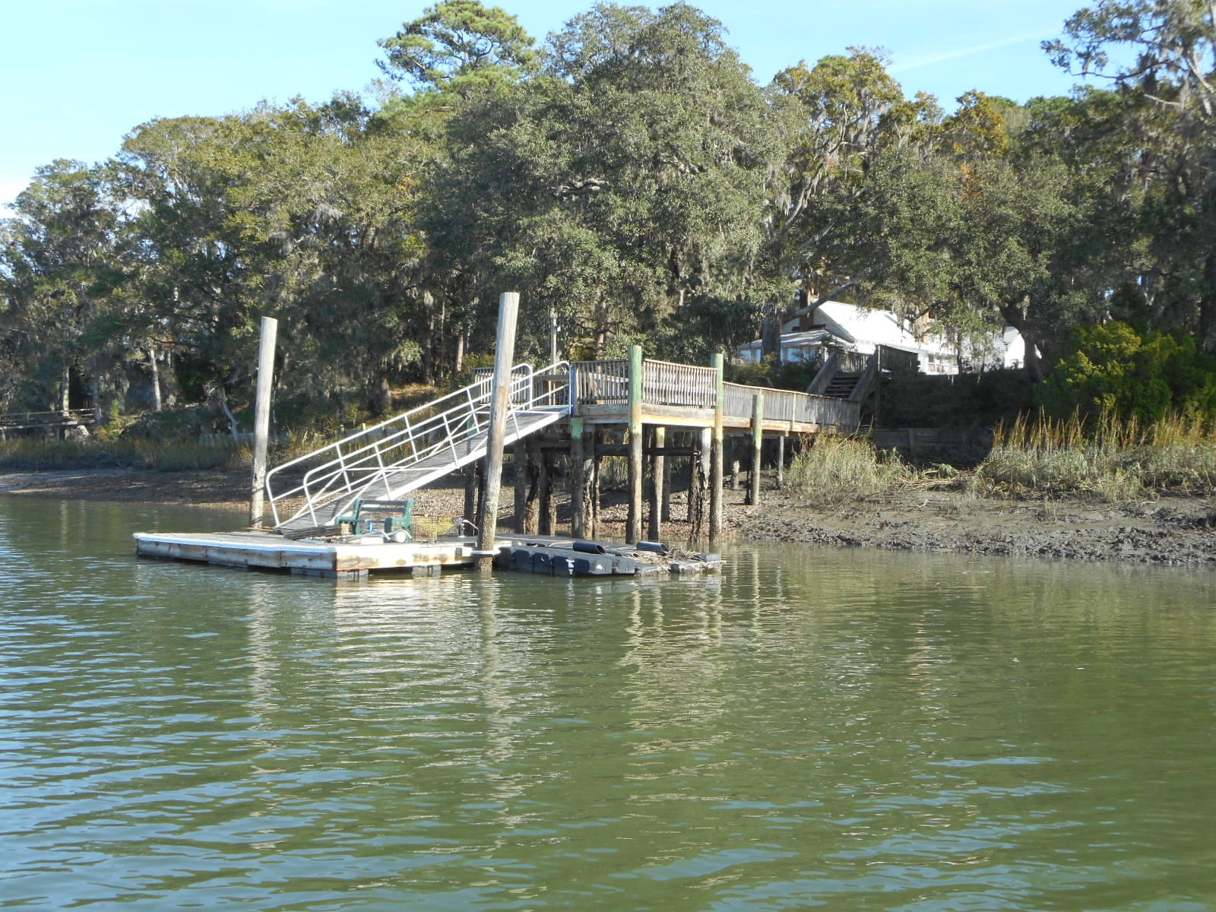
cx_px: 608
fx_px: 1370
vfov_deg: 36.8
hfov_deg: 47.9
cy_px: 456
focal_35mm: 39
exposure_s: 1/160
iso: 80
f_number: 4.5
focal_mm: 6.9
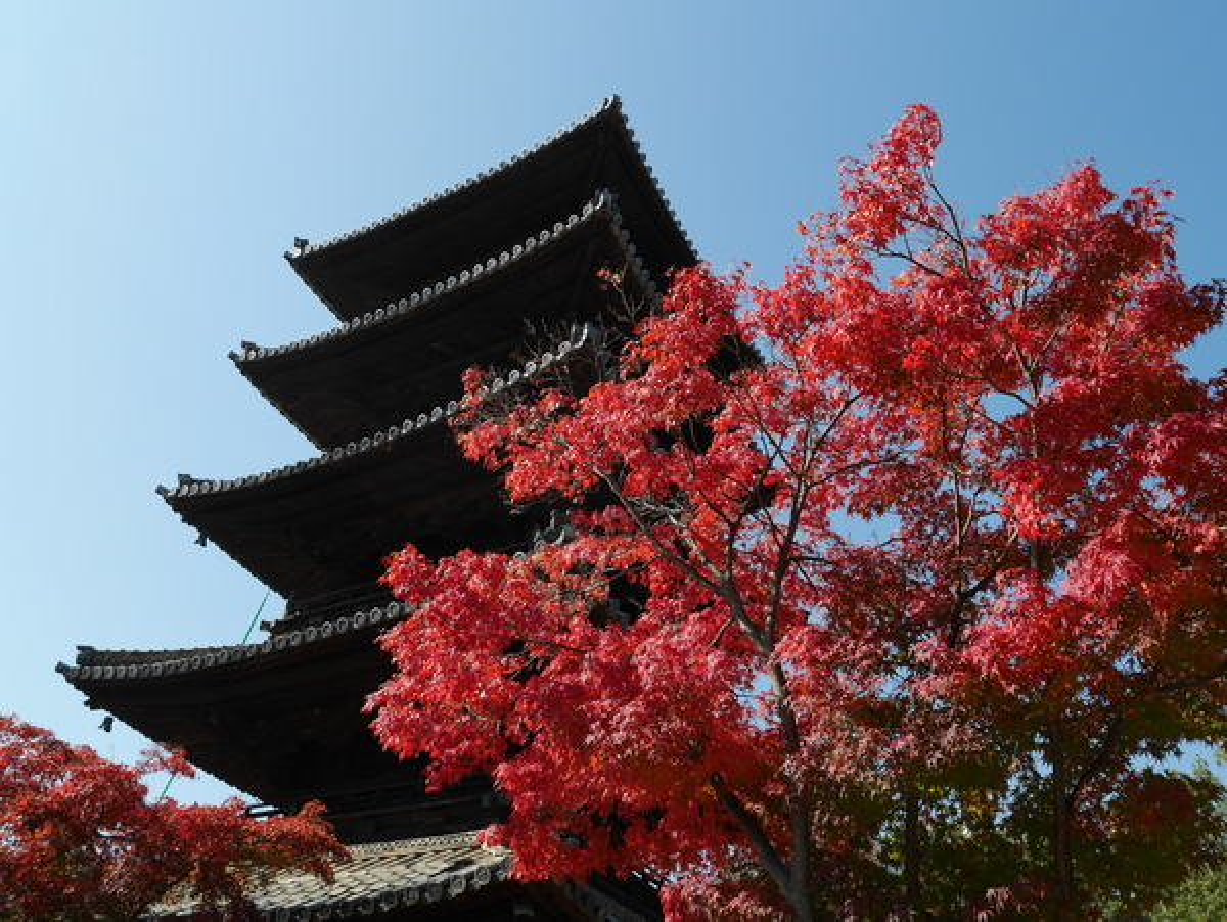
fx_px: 993
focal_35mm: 28
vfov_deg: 49.8
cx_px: 614
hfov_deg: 63.4
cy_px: 461
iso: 200
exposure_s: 1/320
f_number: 6.3
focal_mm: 14
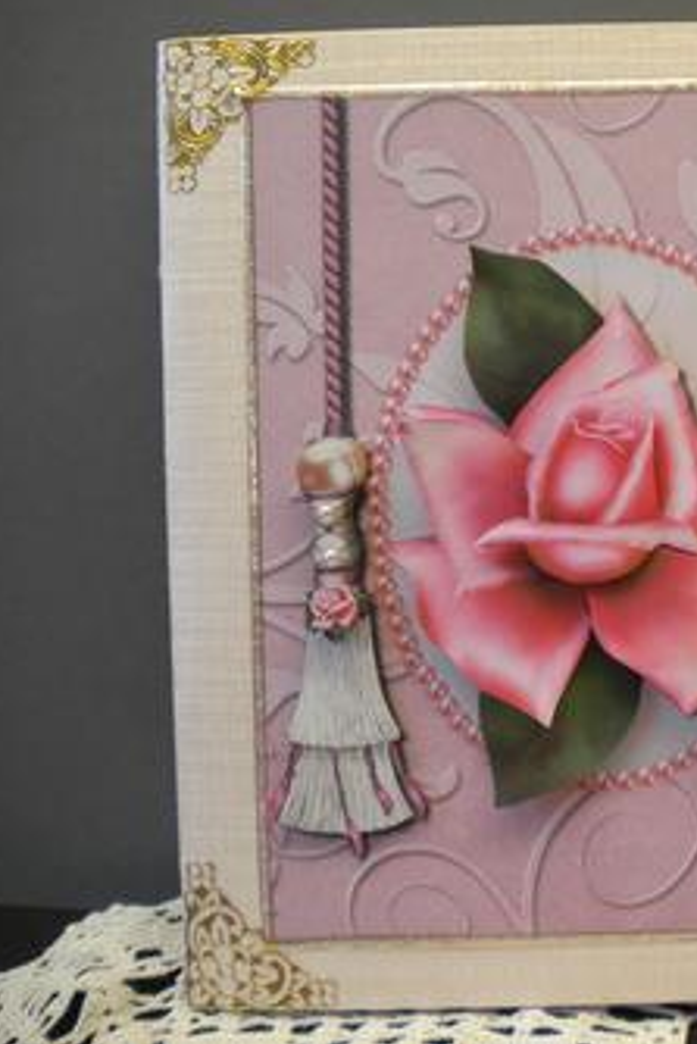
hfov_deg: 26.6
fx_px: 1421
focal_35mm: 49
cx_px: 631
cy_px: 519
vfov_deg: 40.3
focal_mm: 6.3
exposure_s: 1/160
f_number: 3.1
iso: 80
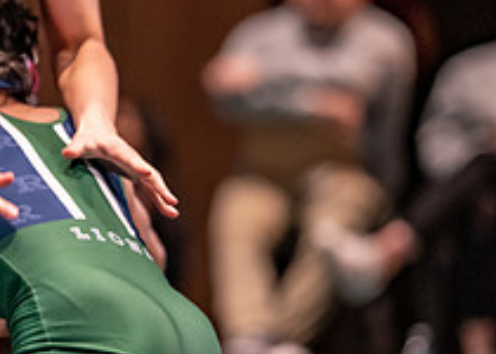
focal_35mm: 391
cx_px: 7
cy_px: 184
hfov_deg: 5.1
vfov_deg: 3.7
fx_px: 5508
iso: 2500
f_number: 1.8
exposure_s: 1/400
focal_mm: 135
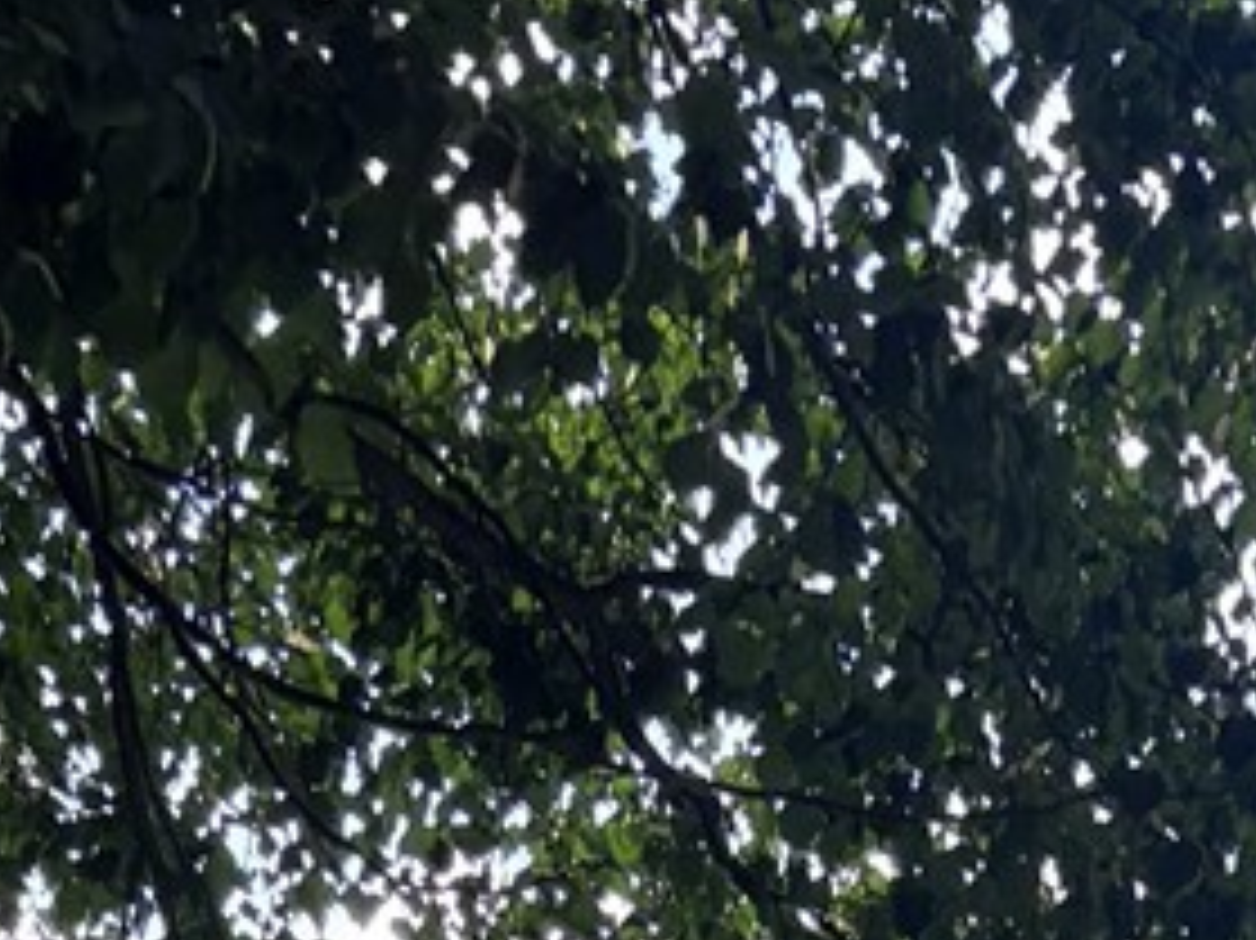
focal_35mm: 143
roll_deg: -1.3
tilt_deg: -3.9
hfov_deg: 13.7
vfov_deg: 7.9
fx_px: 5186
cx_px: 72
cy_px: 3400
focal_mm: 5.96
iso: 64
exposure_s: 1/475
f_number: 1.6
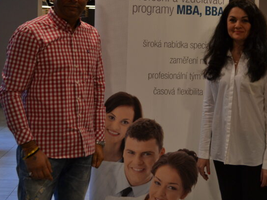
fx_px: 463
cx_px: 193
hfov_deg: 31.7
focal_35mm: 60
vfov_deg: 24.0
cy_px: 40
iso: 400
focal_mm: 22
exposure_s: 1/40
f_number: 4
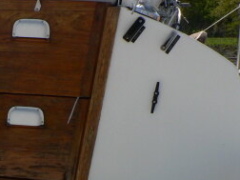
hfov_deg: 20.8
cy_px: 196
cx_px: -34
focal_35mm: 89
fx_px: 617
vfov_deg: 16.1
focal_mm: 6
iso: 64
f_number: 5.6
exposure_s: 1/400
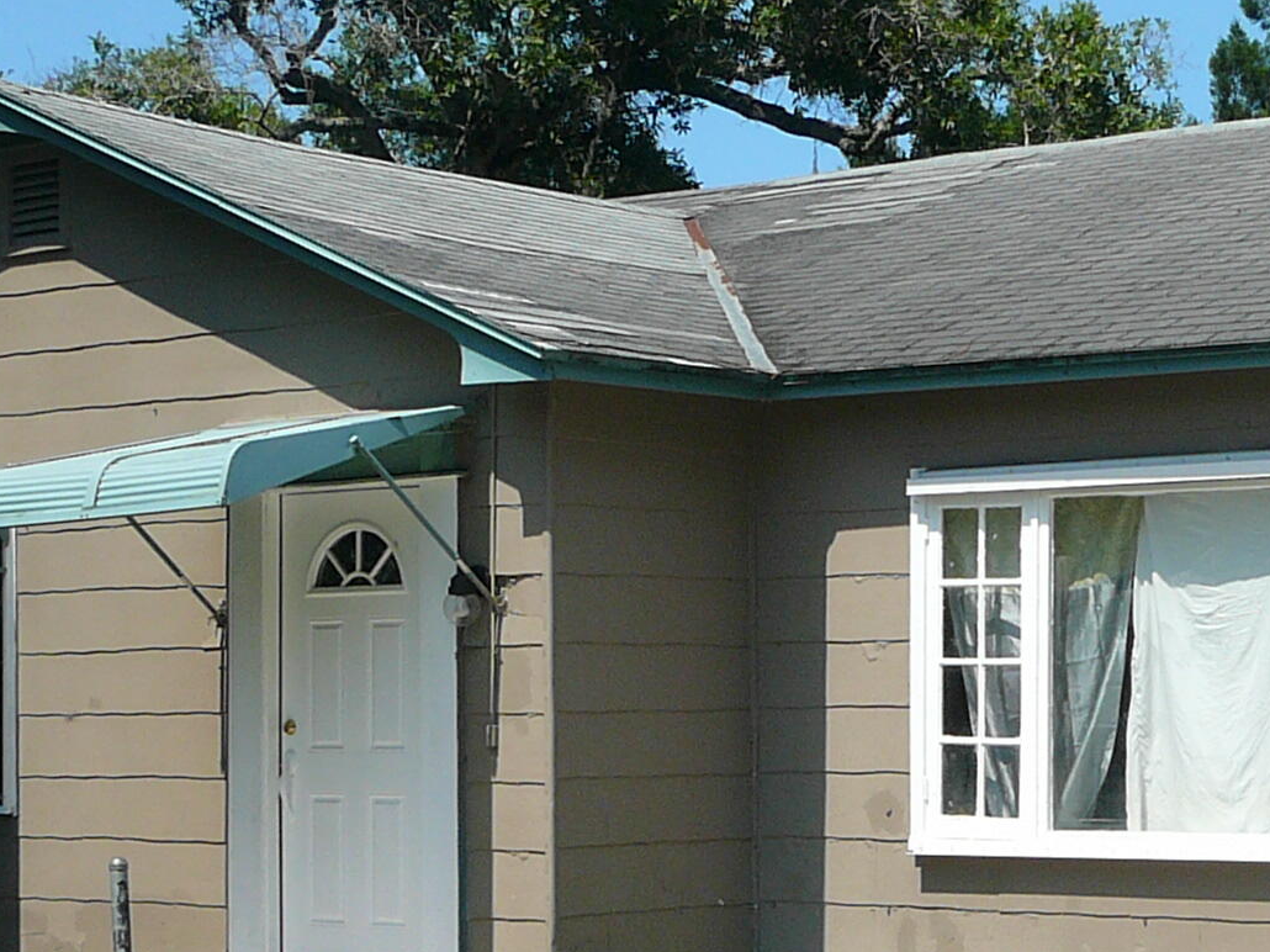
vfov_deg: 16.9
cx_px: 1059
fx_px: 3191
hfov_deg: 22.1
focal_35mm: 87
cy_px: 670
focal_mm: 5.2
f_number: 5
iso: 80
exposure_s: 1/500
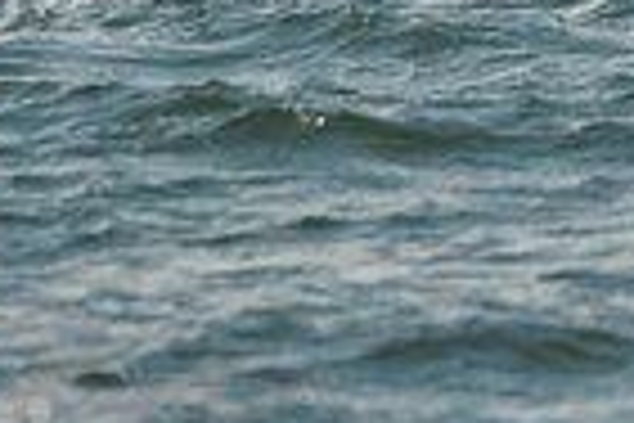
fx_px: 14440
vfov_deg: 1.7
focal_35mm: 820
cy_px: -313
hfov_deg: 2.5
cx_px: 594
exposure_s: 1/1600
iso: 280
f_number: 8
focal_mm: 200
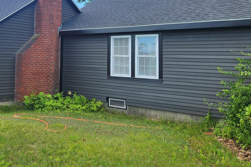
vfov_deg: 32.5
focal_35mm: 40
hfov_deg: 48.0
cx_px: 93
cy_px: 34
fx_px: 279
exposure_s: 1/919
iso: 20
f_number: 1.8
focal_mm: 5.4
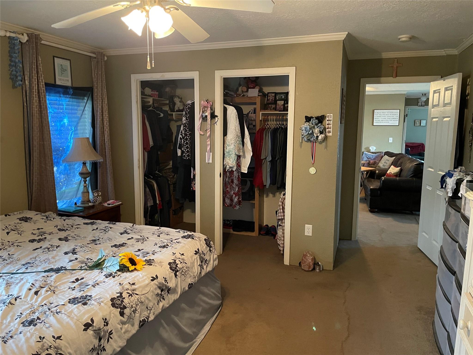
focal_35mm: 26
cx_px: 236
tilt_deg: -7.7
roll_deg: -0.6
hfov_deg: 67.3
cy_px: 178
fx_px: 355
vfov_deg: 53.1
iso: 640
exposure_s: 1/40
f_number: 1.6
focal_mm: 4.2
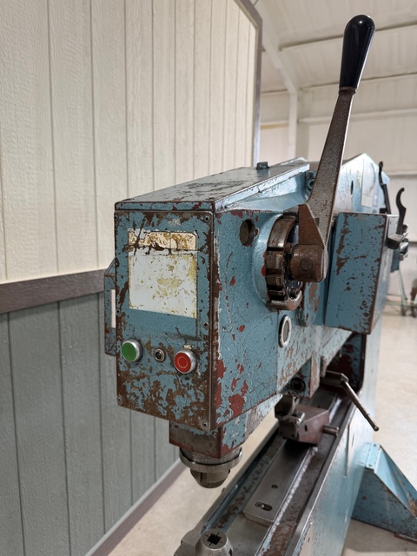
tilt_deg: -7.9
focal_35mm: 24
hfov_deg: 56.8
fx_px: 385
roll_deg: -1.3
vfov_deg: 71.6
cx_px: 208
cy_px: 278
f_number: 1.78
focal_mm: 6.76
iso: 100
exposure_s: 1/121
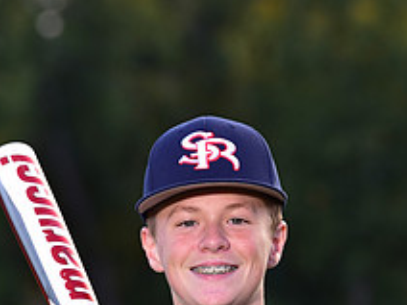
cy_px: 480
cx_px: 189
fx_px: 4785
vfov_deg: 3.6
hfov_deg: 4.9
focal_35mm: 407
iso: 200
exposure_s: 1/250
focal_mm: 155
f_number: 4.5
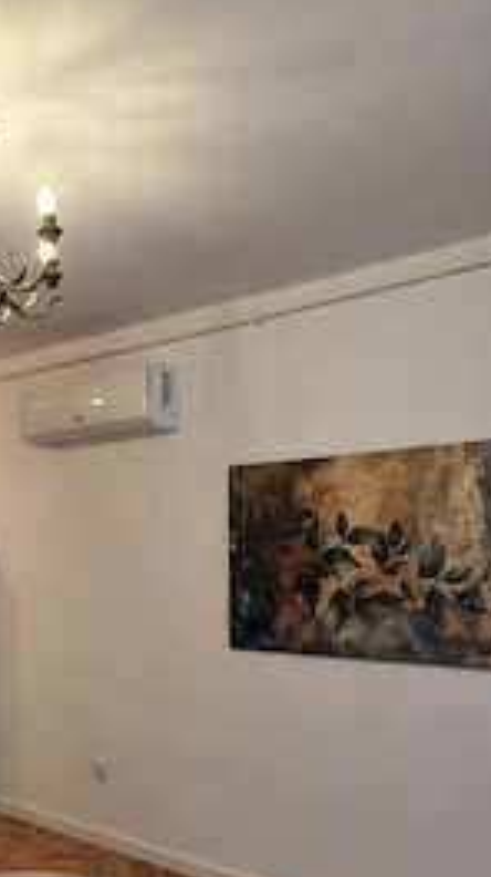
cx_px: 56
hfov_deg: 29.9
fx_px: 882
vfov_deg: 51.2
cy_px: 625
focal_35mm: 38
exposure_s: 1/100
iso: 320
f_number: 1.65
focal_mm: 6.14
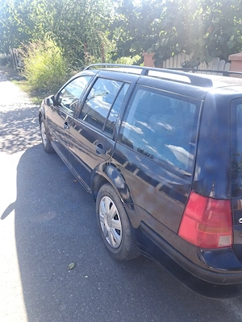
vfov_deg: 71.6
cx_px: 121
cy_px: 161
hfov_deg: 56.8
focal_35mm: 24
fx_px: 224
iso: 50
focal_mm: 5.23
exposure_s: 1/125
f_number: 1.8
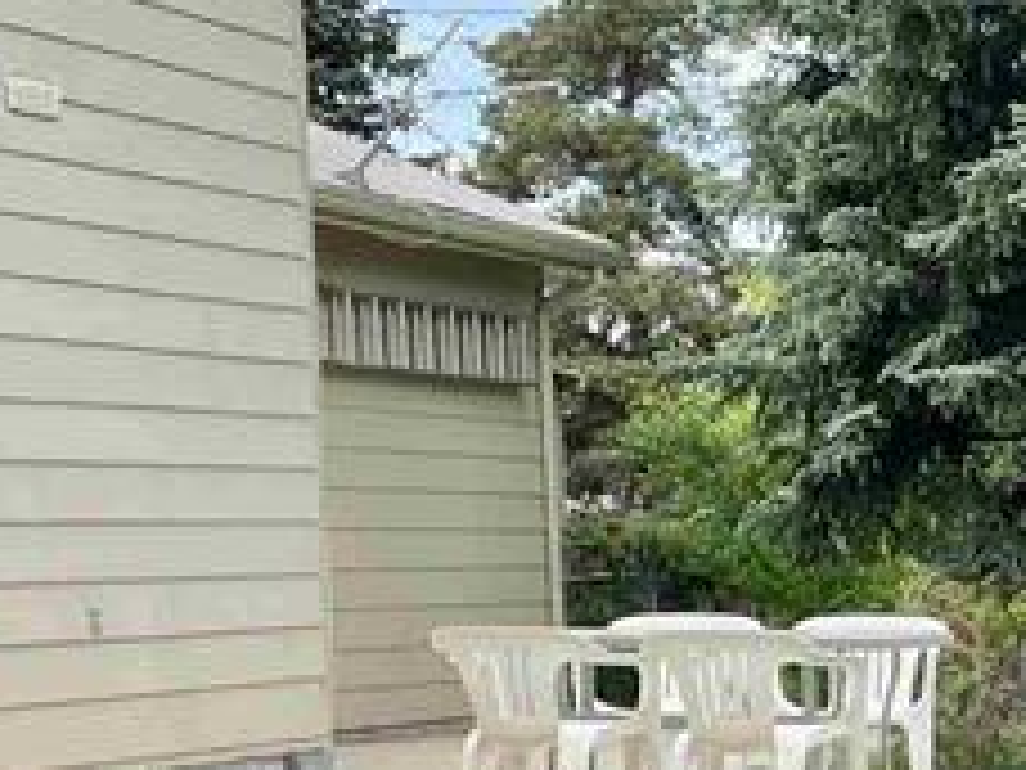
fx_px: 3468
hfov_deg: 15.1
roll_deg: +1.5
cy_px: 838
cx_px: 1688
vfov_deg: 12.5
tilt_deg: -4.1
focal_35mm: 117
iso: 32
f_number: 1.6
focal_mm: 4.2
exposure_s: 1/868
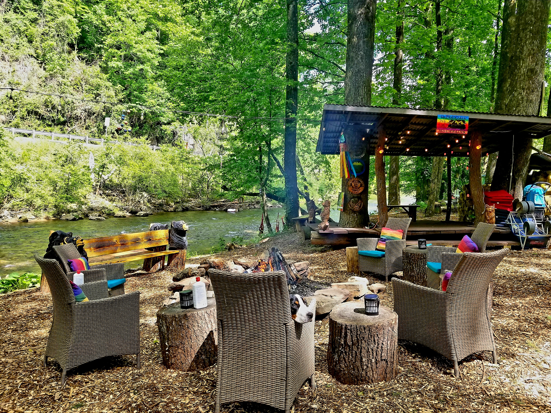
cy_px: 206
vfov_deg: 53.1
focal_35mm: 26
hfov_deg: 67.3
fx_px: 414
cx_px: 276
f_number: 1.7
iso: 50
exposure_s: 1/370
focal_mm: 4.3
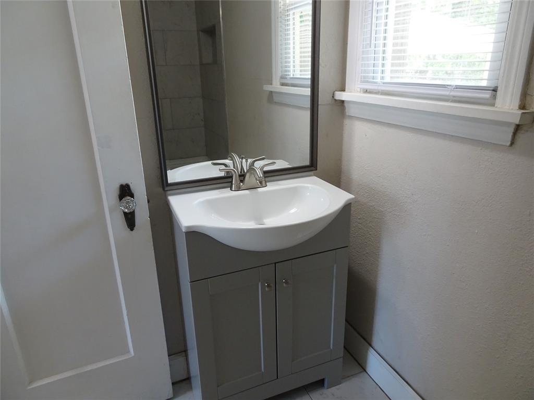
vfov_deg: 56.8
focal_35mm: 24
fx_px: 370
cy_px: 200
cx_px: 267
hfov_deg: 71.6
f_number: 3.5
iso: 320
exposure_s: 1/30
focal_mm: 4.1
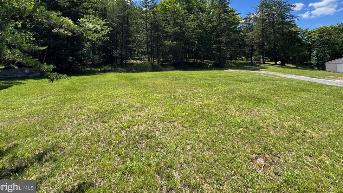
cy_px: 59
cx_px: 172
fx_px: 146
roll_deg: -1.1
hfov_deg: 99.4
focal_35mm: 16
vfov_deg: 64.7
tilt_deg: +2.1
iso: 50
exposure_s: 1/889
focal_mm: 2.22
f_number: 2.2
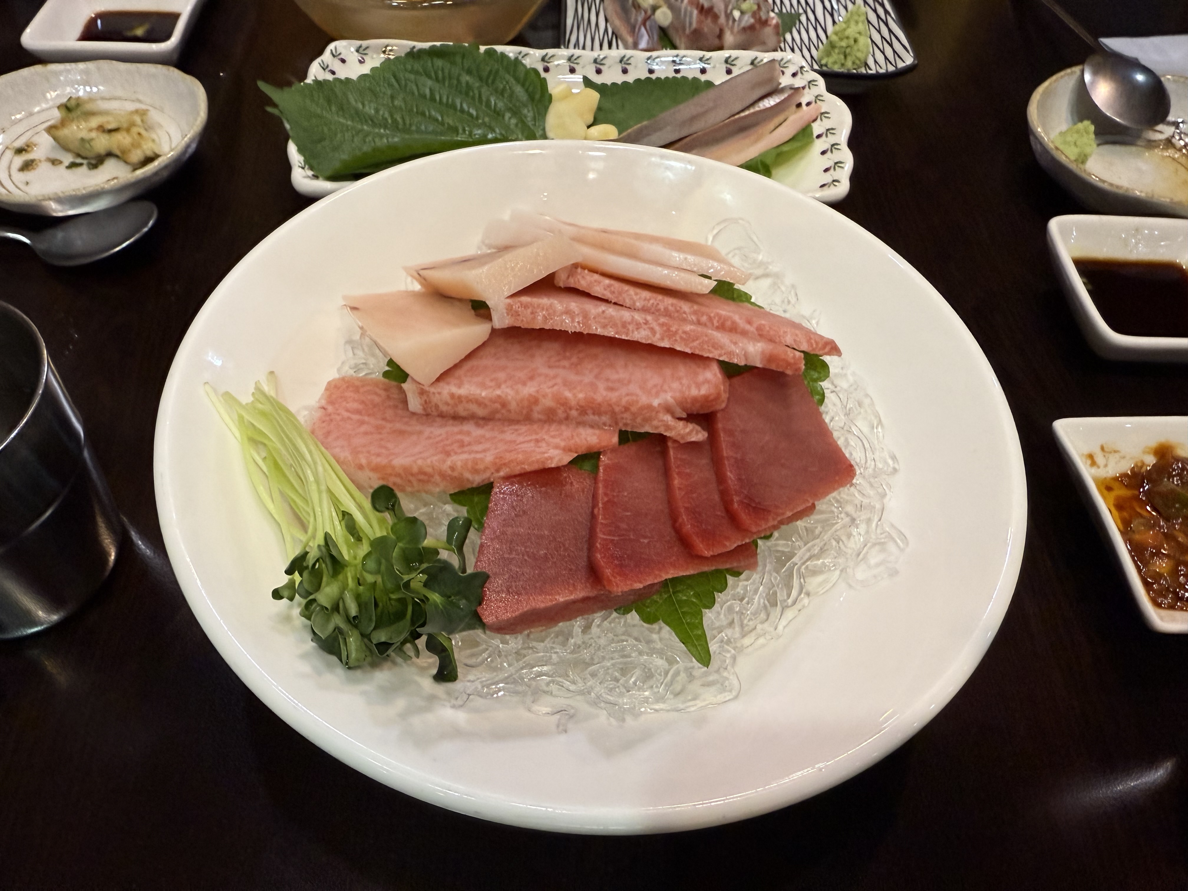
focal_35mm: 24
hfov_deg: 71.6
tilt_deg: -52.3
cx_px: 594
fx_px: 824
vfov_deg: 56.8
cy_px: 446
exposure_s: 1/60
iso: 250
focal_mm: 2.22
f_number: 2.2
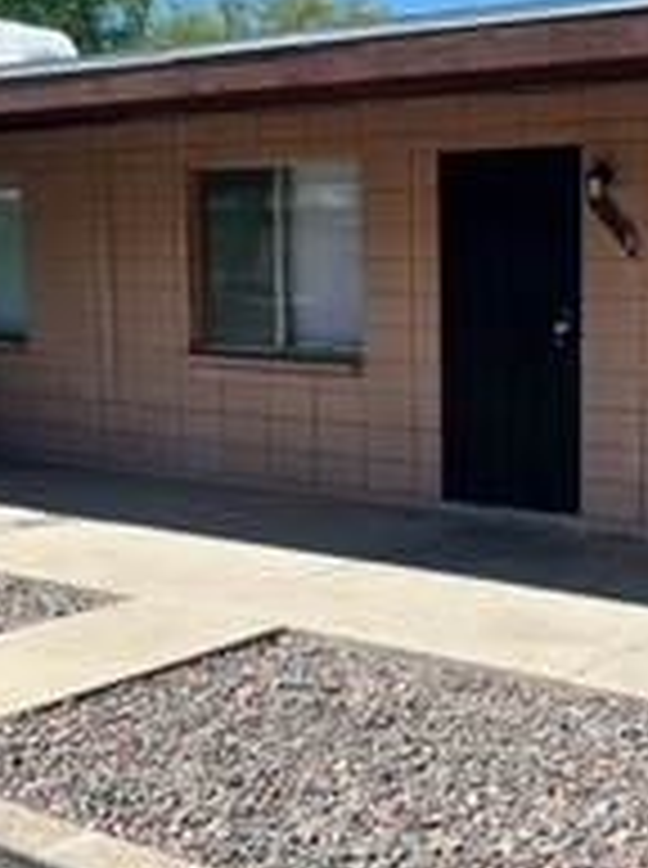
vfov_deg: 35.6
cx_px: 576
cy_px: 436
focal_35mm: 54
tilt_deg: -6.6
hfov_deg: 26.1
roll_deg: -0.4
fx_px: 1352
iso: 50
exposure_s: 1/4444
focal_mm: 5.7
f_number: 1.5
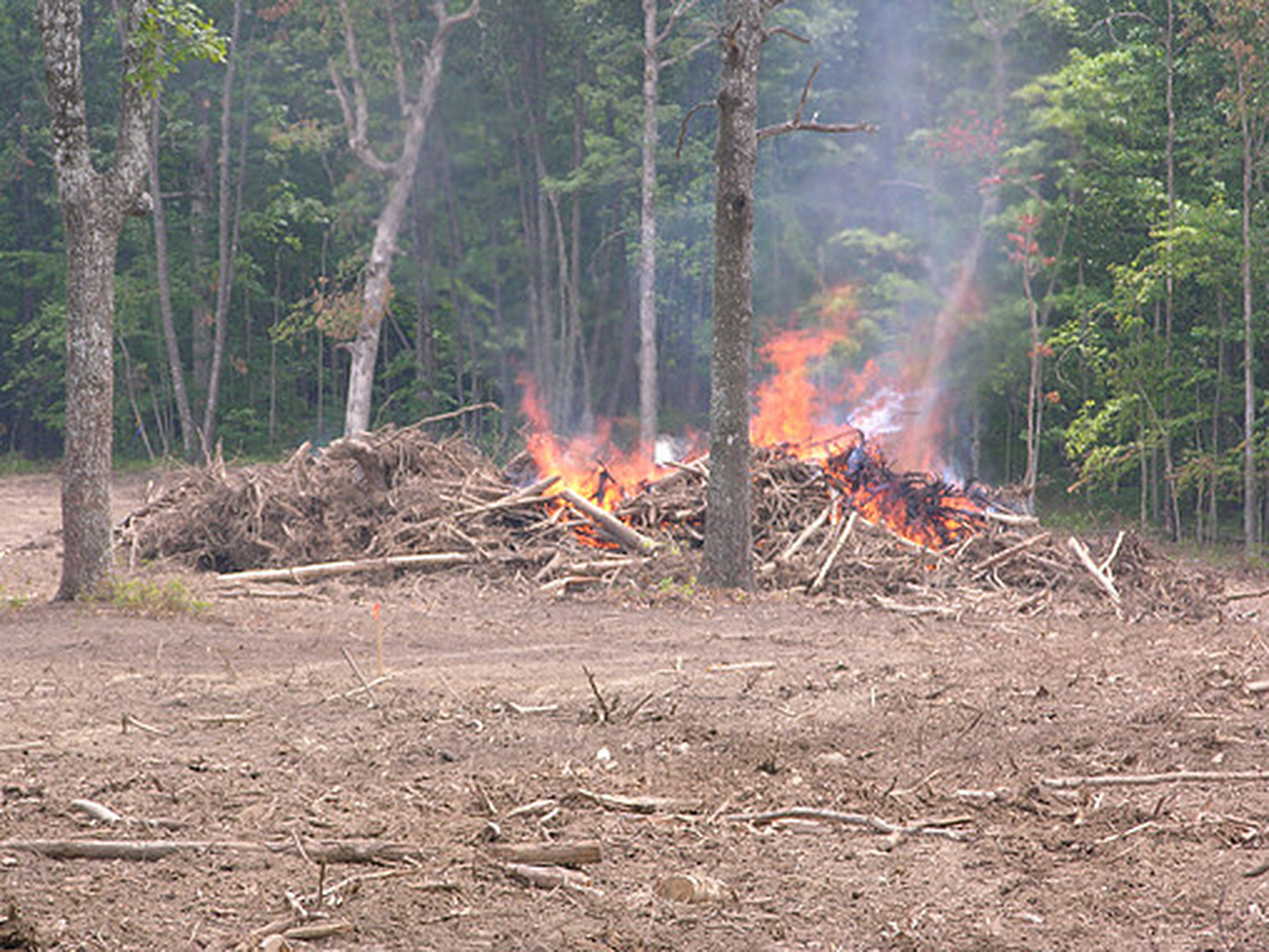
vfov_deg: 6.2
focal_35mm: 240
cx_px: 567
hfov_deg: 8.2
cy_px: 444
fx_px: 8798
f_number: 4.6
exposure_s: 1/163
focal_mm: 52.4
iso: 100
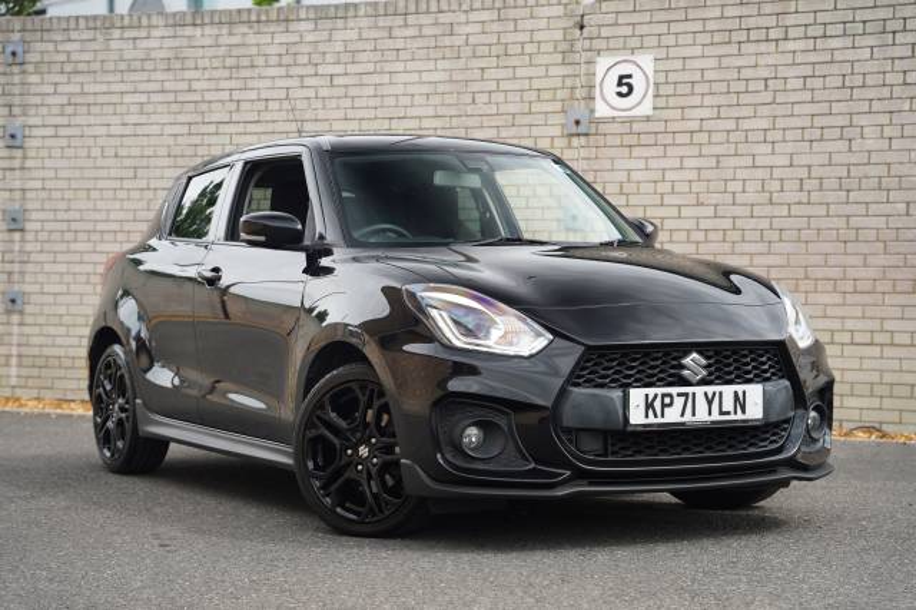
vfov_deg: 19.4
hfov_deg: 28.9
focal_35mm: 70
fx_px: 1780
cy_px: 305
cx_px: 458
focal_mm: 70
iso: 125
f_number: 4
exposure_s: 1/160
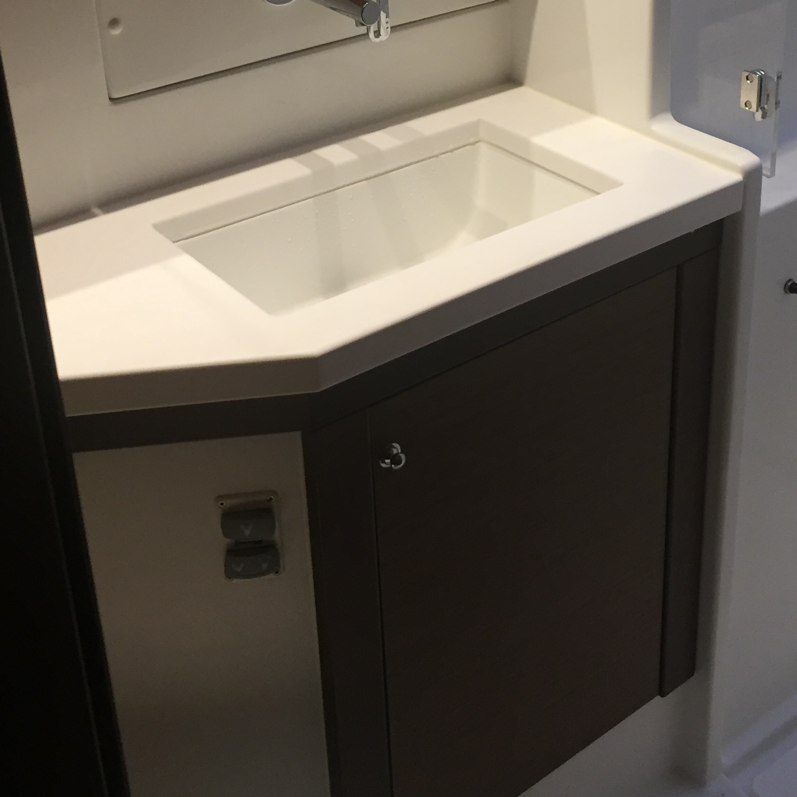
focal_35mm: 50
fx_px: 1302
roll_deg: +1.6
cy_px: 170
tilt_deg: -23.0
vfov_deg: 33.1
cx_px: 444
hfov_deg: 34.0
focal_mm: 4.15
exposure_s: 1/33
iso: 125
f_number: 2.2
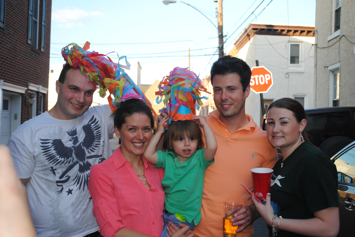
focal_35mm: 44
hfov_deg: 44.9
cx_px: 178
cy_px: 118
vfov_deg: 30.9
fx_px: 429
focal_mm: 29
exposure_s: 1/125
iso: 140
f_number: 4.5
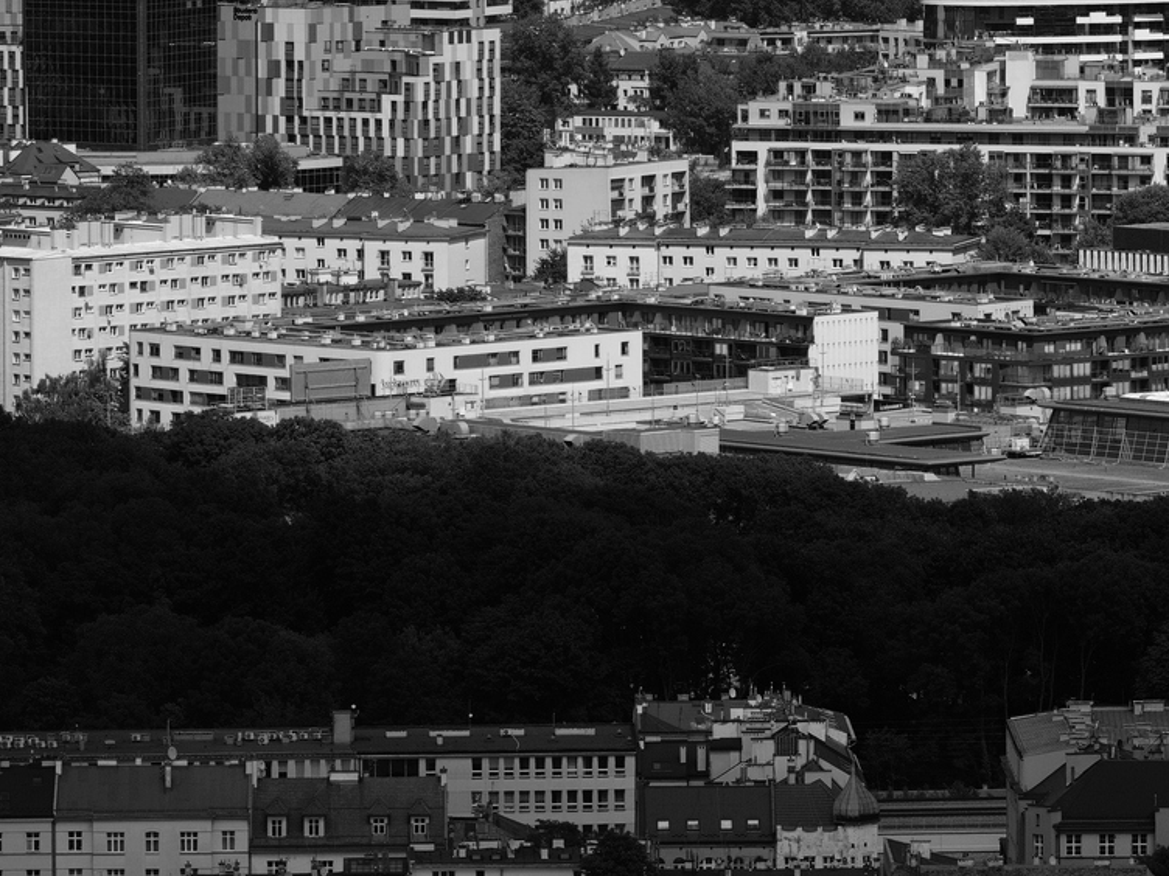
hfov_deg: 4.7
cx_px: 853
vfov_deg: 3.5
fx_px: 14217
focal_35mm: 421
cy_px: 134
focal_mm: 250
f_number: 8
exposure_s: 1/1250
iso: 400
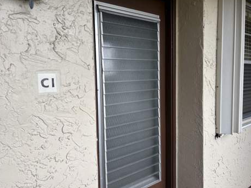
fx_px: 196
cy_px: 91
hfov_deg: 65.3
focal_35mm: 27
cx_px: 127
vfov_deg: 51.3
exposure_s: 1/122
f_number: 1.6
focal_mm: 5.96
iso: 32
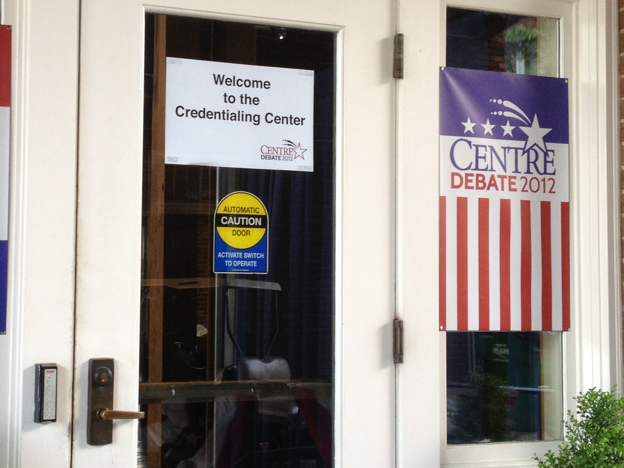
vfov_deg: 21.9
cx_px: 208
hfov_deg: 28.8
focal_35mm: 67
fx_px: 1208
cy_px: 207
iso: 64
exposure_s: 1/40
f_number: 2.4
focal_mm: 4.28
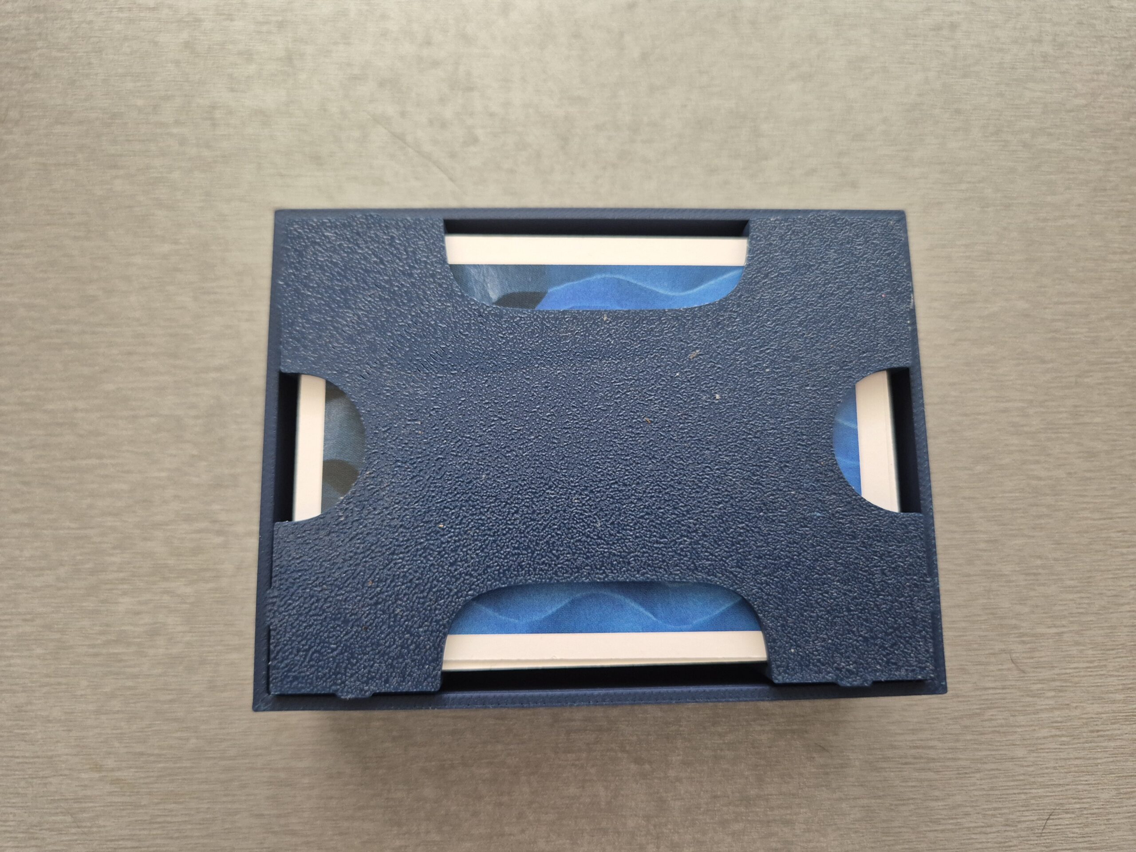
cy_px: 426
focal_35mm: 23
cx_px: 568
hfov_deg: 73.9
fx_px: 755
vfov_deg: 58.9
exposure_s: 1/100
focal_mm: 5.4
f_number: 1.8
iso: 640
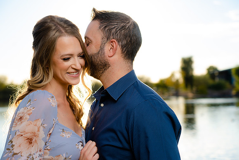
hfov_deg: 31.9
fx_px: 418
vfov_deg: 21.6
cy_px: 80
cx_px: 120
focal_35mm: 63
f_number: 4
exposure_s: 1/250
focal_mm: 63
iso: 50
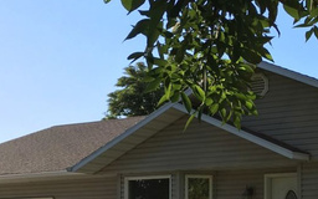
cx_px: 306
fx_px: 667
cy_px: 229
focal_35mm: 77
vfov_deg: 16.3
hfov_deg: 25.7
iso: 25
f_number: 2.2
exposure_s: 1/699
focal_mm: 4.15
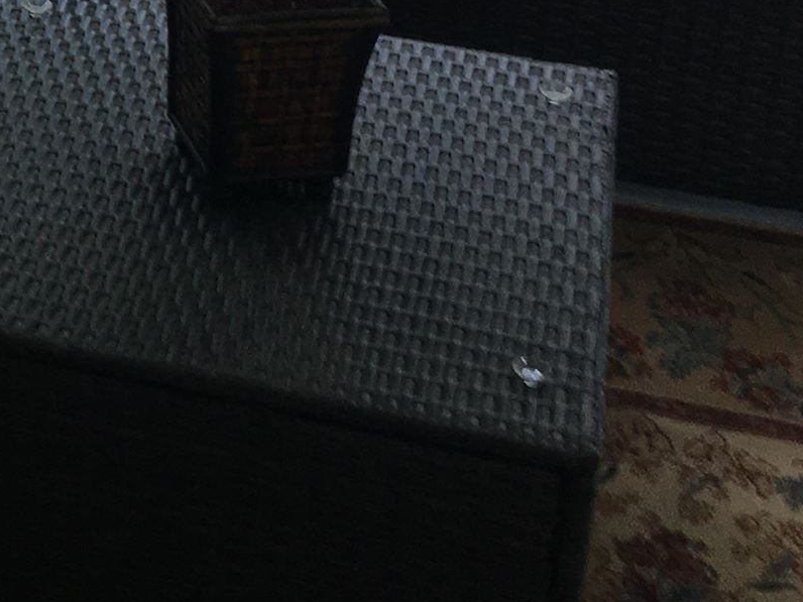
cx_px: -379
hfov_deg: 16.4
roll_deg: -0.1
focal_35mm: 110
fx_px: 2551
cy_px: -305
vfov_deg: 12.7
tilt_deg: -24.8
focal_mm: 4.15
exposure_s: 1/60
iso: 32
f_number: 2.2
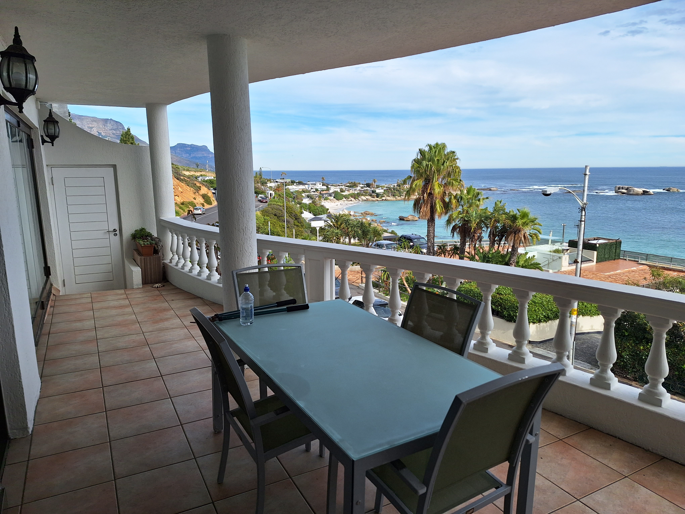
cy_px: 257
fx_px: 455
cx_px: 342
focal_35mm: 23
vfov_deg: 58.9
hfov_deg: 73.9
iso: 40
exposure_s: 1/2294
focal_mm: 5.54
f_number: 1.8
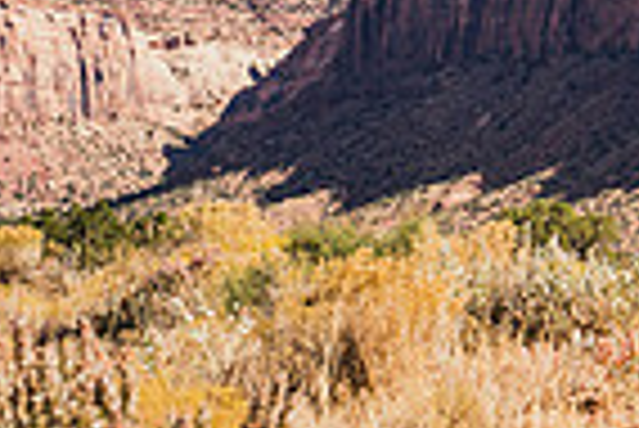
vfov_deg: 4.4
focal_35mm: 315
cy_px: 166
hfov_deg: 6.5
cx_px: 862
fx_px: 5597
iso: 160
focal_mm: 70
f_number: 5
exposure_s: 1/1000
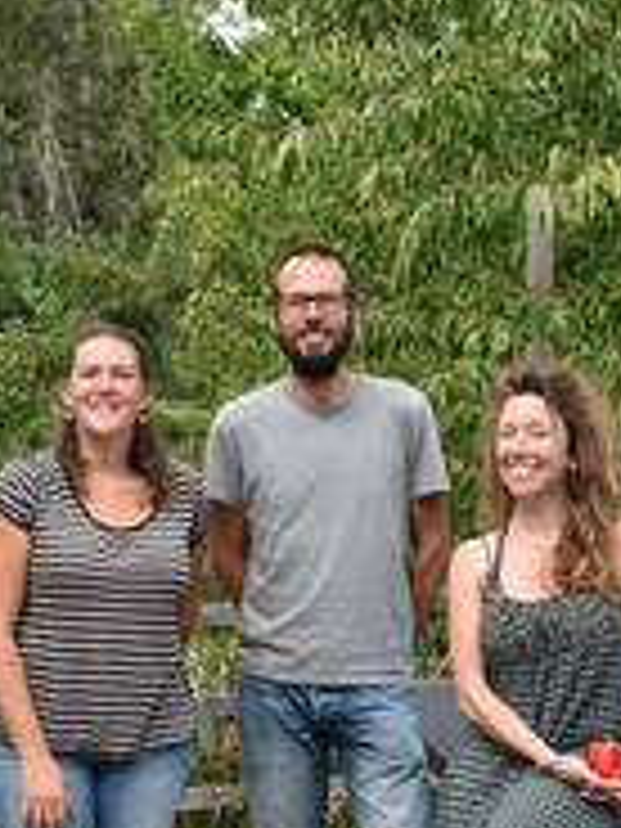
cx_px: 279
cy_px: 452
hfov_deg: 16.2
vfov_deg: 21.5
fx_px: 2178
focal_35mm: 91
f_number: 8
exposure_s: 1/250
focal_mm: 29
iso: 320
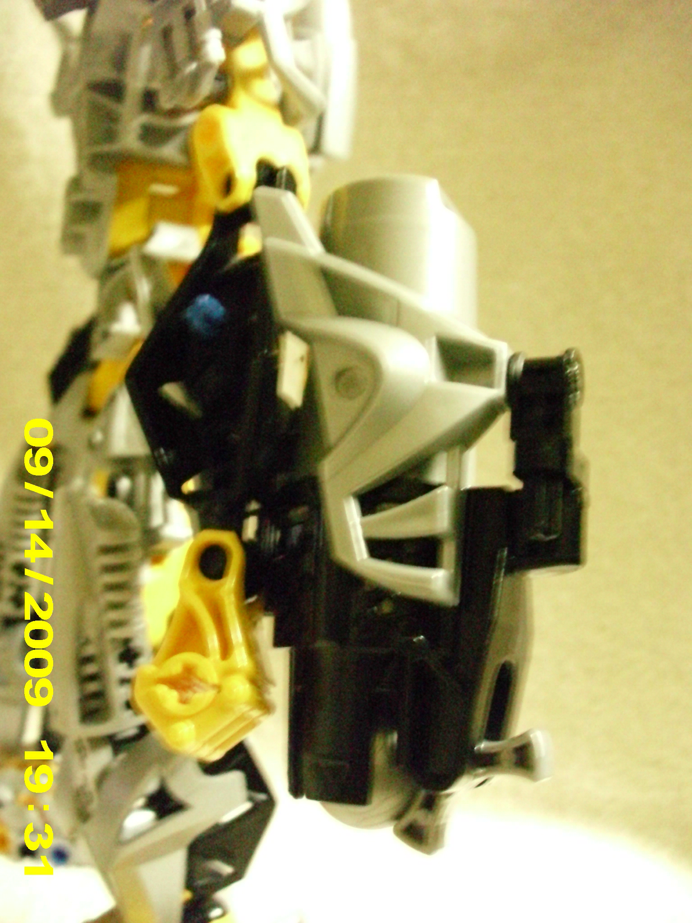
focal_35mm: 38
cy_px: 462
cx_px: 346
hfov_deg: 37.7
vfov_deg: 49.0
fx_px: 1013
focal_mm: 6.3
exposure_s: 1/6
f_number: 3.1
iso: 1600
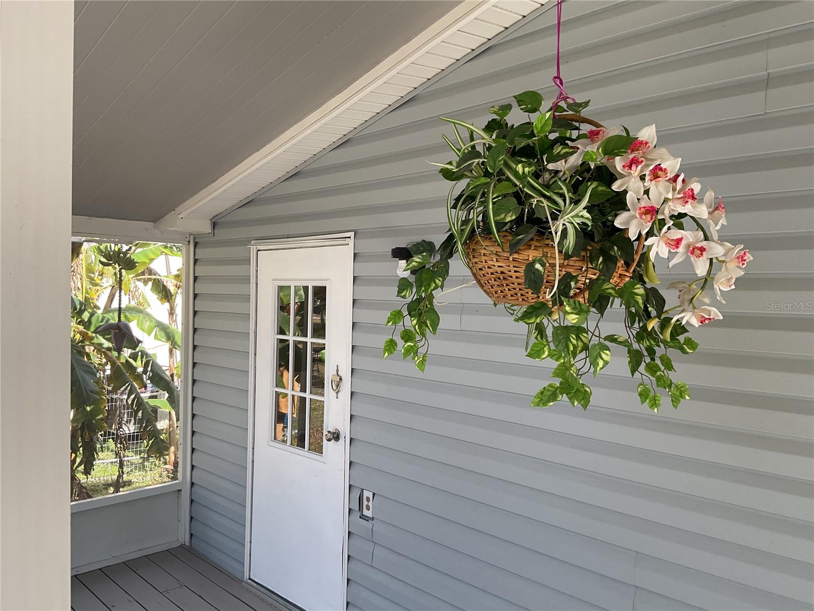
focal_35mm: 29
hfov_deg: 61.7
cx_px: 407
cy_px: 306
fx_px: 682
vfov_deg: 48.2
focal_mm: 3
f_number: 1.8
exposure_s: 1/155
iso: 16
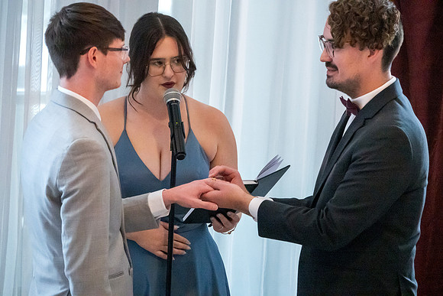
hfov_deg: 6.4
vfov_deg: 4.3
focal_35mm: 320
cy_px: 148
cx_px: 222
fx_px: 3939
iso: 6400
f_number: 4
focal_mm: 117.29
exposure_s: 1/160
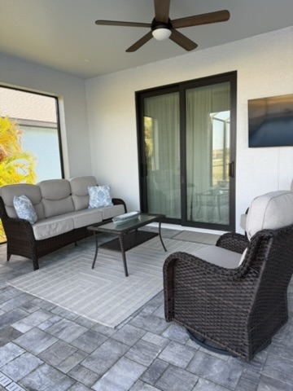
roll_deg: +2.4
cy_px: 196
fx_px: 271
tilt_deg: -8.1
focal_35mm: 24
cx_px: 146
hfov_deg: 56.8
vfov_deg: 71.6
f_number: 1.78
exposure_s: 1/209
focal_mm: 6.76
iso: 80
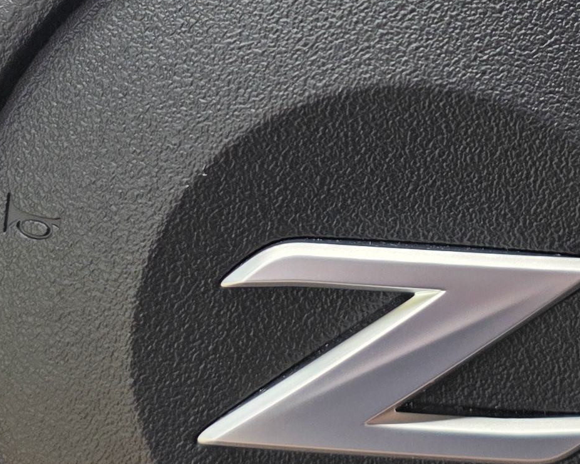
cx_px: 385
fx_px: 1665
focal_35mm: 97
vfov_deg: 15.4
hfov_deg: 19.7
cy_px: -72
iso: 50
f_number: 1.7
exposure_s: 1/180
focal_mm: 6.3
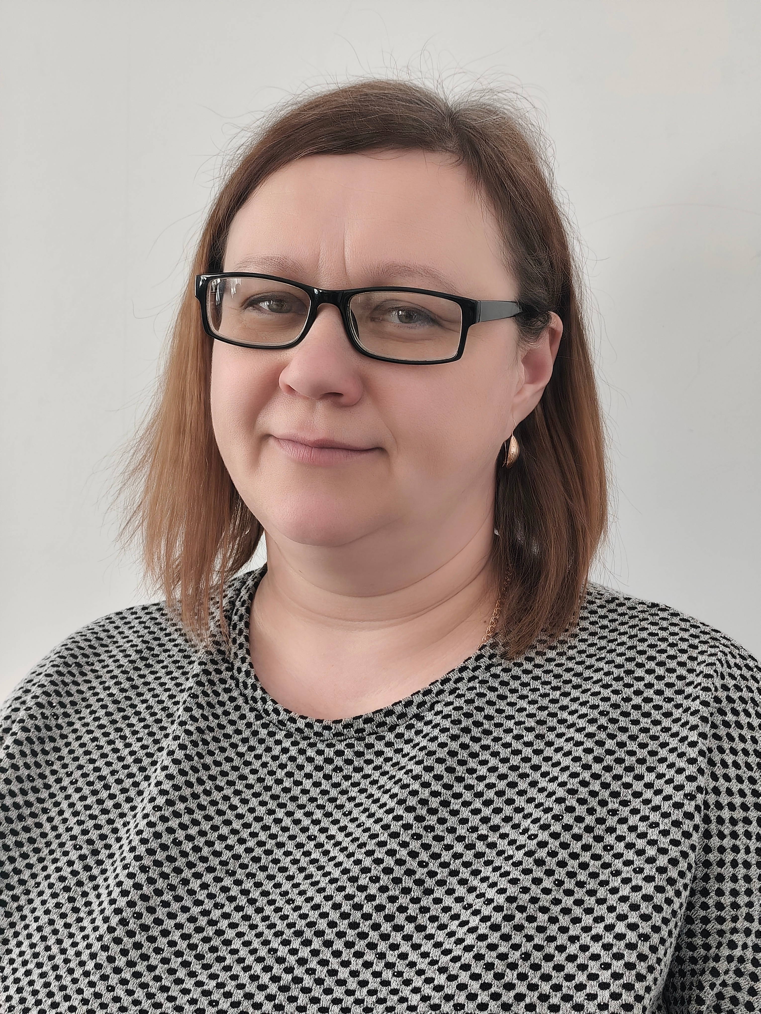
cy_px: 507
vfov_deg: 41.2
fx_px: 1348
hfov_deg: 31.5
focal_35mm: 46
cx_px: 380
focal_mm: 6.19
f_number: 1.65
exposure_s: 1/82.9
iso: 200
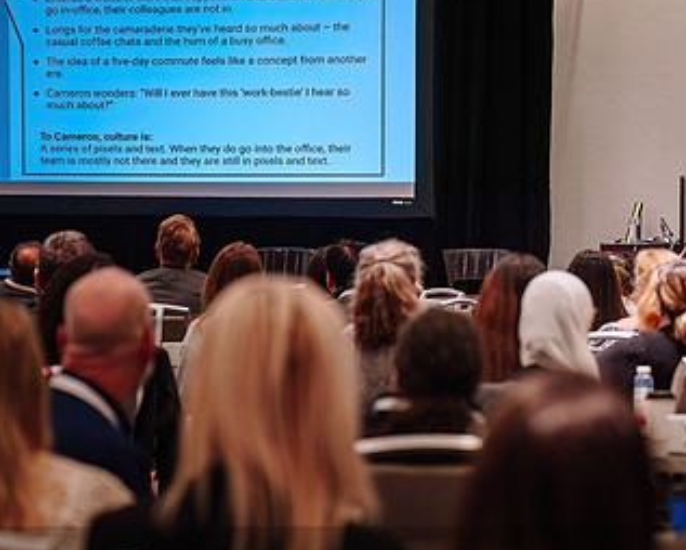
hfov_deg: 13.8
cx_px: 418
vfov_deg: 11.1
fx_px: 2824
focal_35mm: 139
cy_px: 302
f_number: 2.8
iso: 1600
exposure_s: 1/400
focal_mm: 81
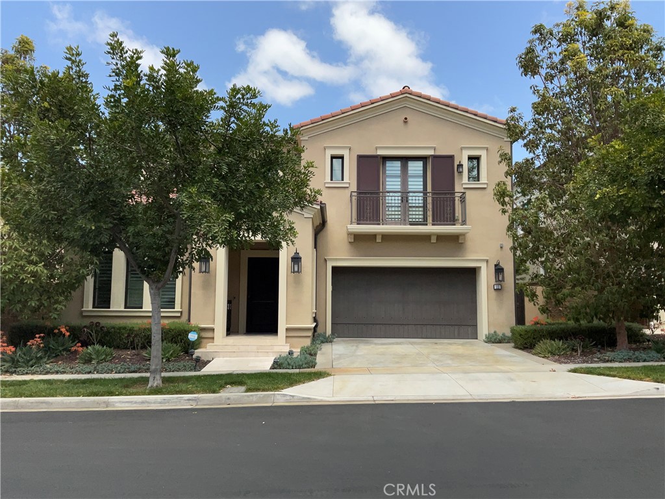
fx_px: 557
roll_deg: -0.7
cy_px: 250
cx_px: 332
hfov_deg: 61.7
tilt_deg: +5.2
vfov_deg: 48.2
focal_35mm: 29
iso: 16
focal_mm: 3
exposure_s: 1/3322
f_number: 1.8
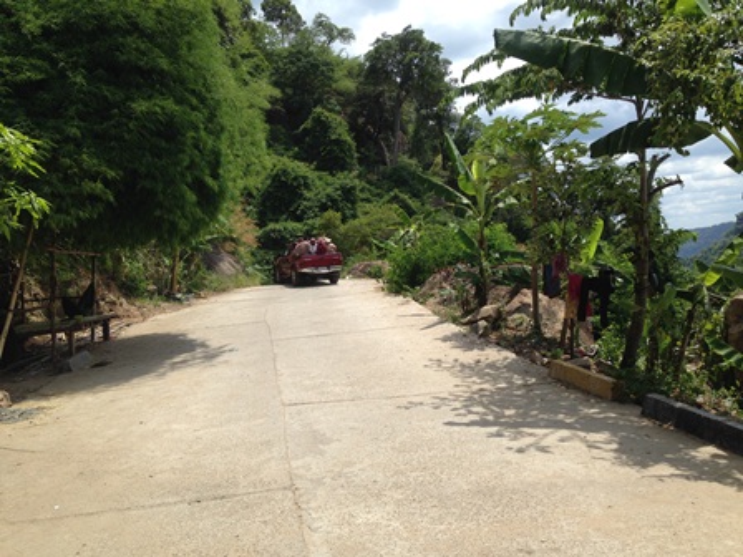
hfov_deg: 55.4
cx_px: 372
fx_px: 708
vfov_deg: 42.9
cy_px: 278
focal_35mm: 33
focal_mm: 4.12
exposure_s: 1/1290
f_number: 2.4
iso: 50
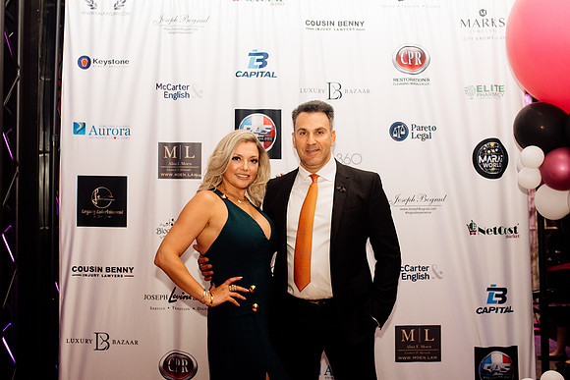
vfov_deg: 32.9
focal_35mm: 41
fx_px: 643
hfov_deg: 47.8
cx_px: 285
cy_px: 160
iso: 2000
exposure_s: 1/200
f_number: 3.2
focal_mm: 35
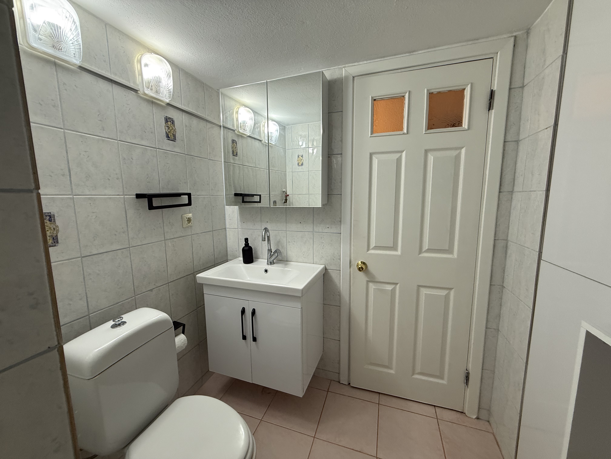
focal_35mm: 14
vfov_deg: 85.7
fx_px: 247
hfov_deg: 102.1
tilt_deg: -7.7
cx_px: 306
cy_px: 230
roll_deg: +0.3
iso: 125
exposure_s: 1/100
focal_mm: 2.22
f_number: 2.2
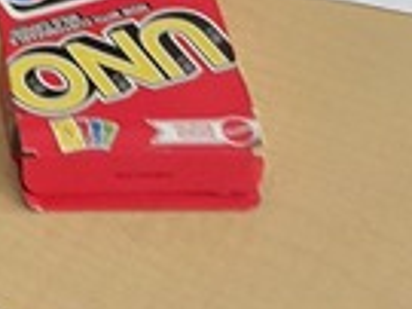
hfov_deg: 10.9
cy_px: -542
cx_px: -211
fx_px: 2081
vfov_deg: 7.6
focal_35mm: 175
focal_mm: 5.4
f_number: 1.8
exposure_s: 1/60
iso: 1000
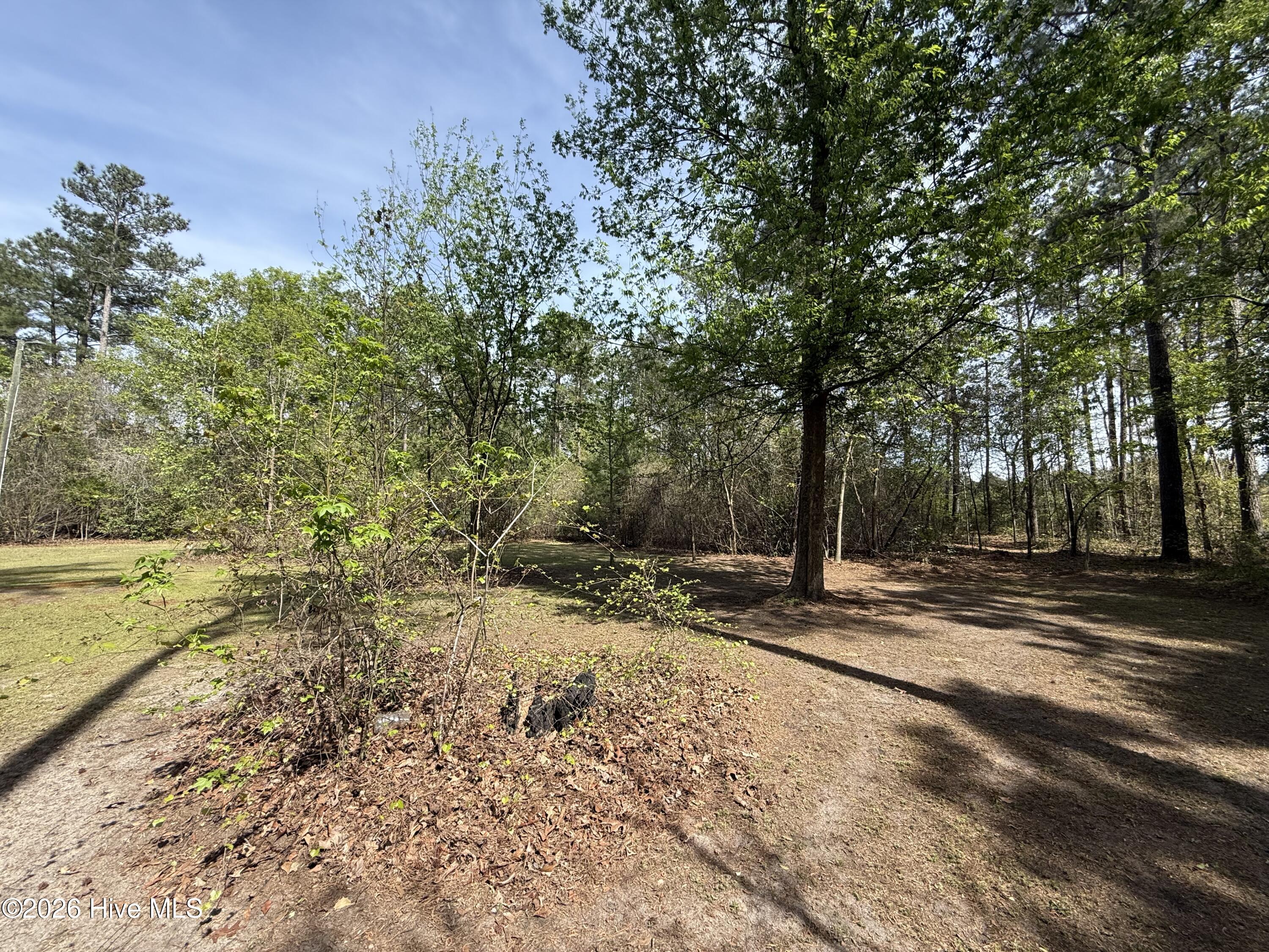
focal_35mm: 14
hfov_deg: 102.1
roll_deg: +0.2
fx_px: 513
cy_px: 476
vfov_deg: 85.7
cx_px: 634
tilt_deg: +3.8
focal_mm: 2.22
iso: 64
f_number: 2.2
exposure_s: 1/779
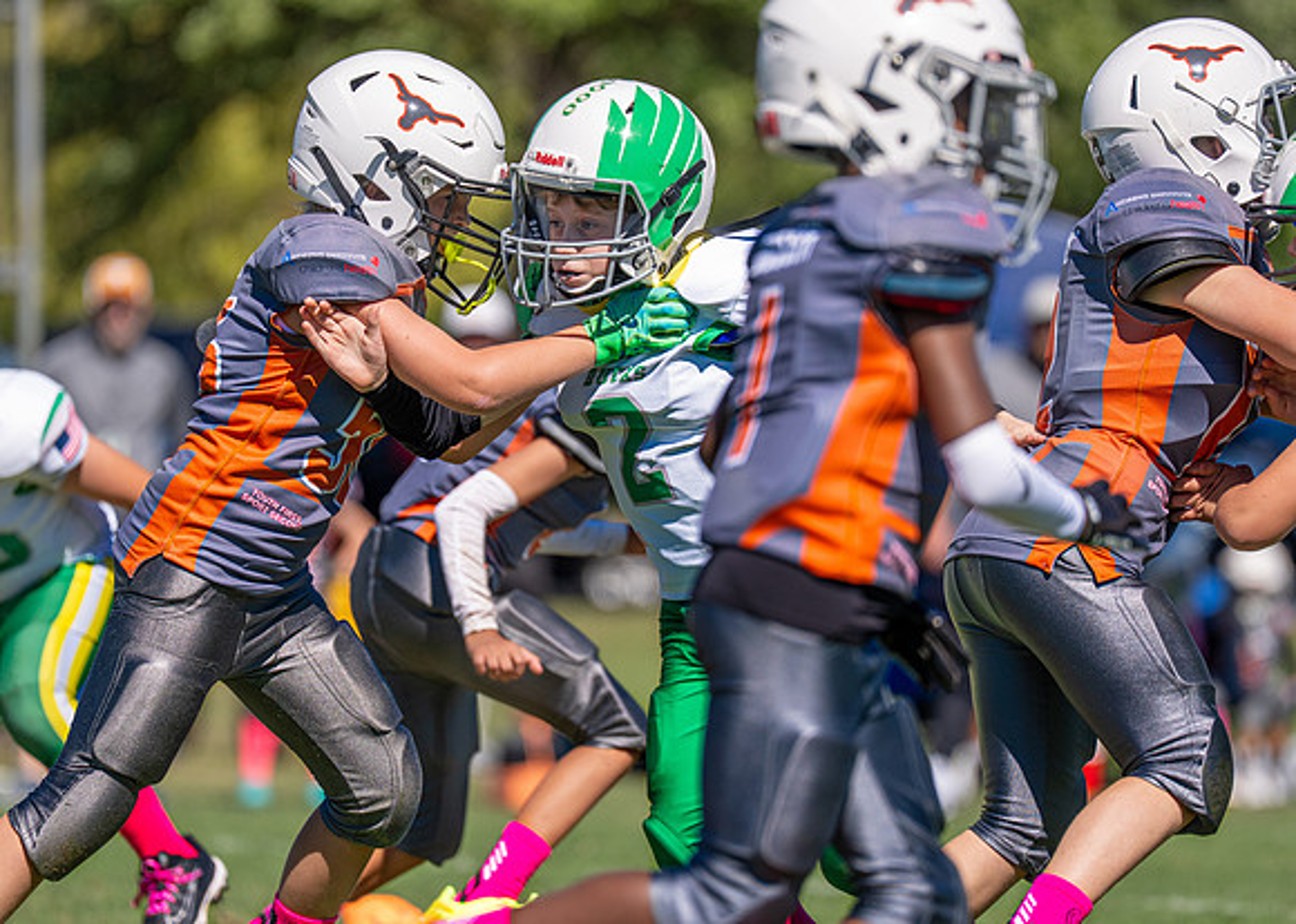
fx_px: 11521
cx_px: 598
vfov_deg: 4.6
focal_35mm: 313
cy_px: 470
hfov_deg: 6.4
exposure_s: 1/4000
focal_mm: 200
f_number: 2.8
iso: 160
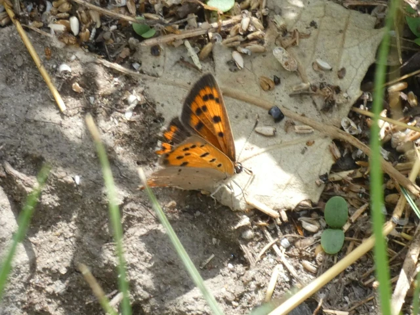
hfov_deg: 11.2
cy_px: 158
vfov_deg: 8.4
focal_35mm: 177
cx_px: 210
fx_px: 2148
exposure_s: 1/80
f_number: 7.1
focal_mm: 31.7
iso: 160
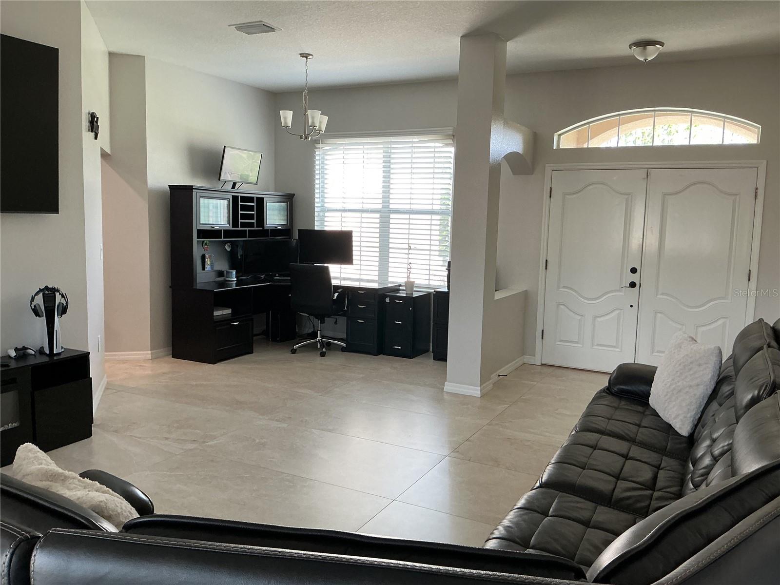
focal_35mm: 29
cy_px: 292
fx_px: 653
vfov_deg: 48.2
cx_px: 390
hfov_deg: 61.7
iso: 80
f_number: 1.8
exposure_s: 1/60
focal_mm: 3
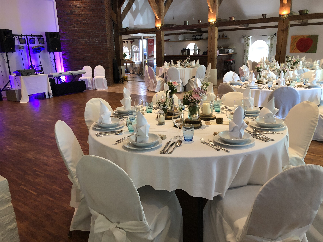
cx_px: 162
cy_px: 121
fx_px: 261
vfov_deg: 49.7
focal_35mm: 28
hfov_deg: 63.4
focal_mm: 4
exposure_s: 1/17
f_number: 1.8
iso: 80
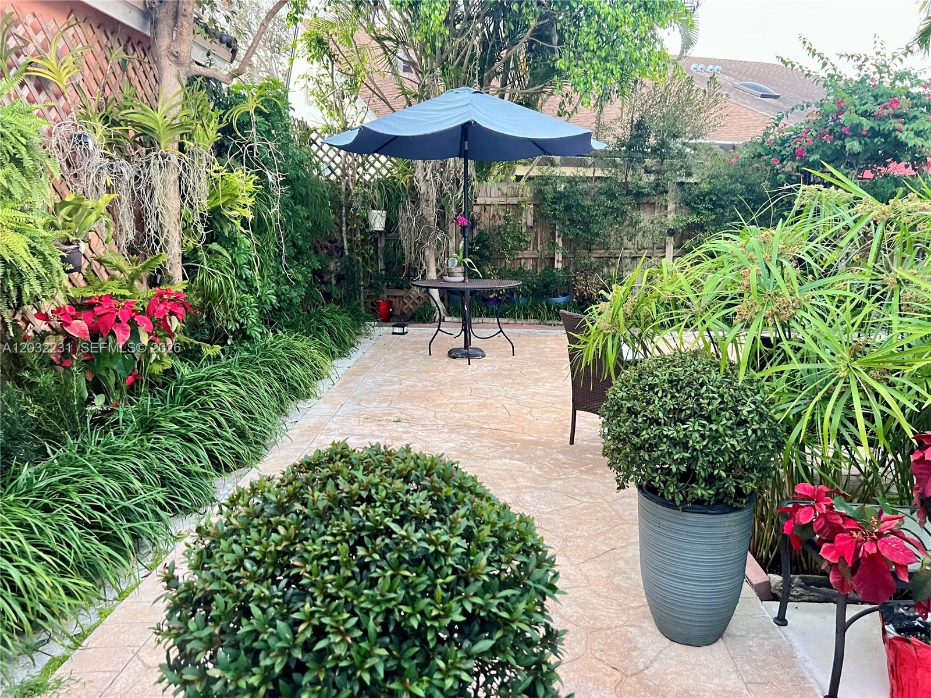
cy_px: 349
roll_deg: +0.3
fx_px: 699
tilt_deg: -10.0
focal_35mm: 26
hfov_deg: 67.3
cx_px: 466
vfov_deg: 53.1
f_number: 1.5
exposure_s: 1/34
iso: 640
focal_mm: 5.7
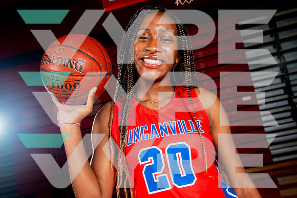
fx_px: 353
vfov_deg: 31.3
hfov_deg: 45.5
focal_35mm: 43
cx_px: 136
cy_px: 93
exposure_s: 1/125
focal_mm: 39
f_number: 5.6
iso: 100
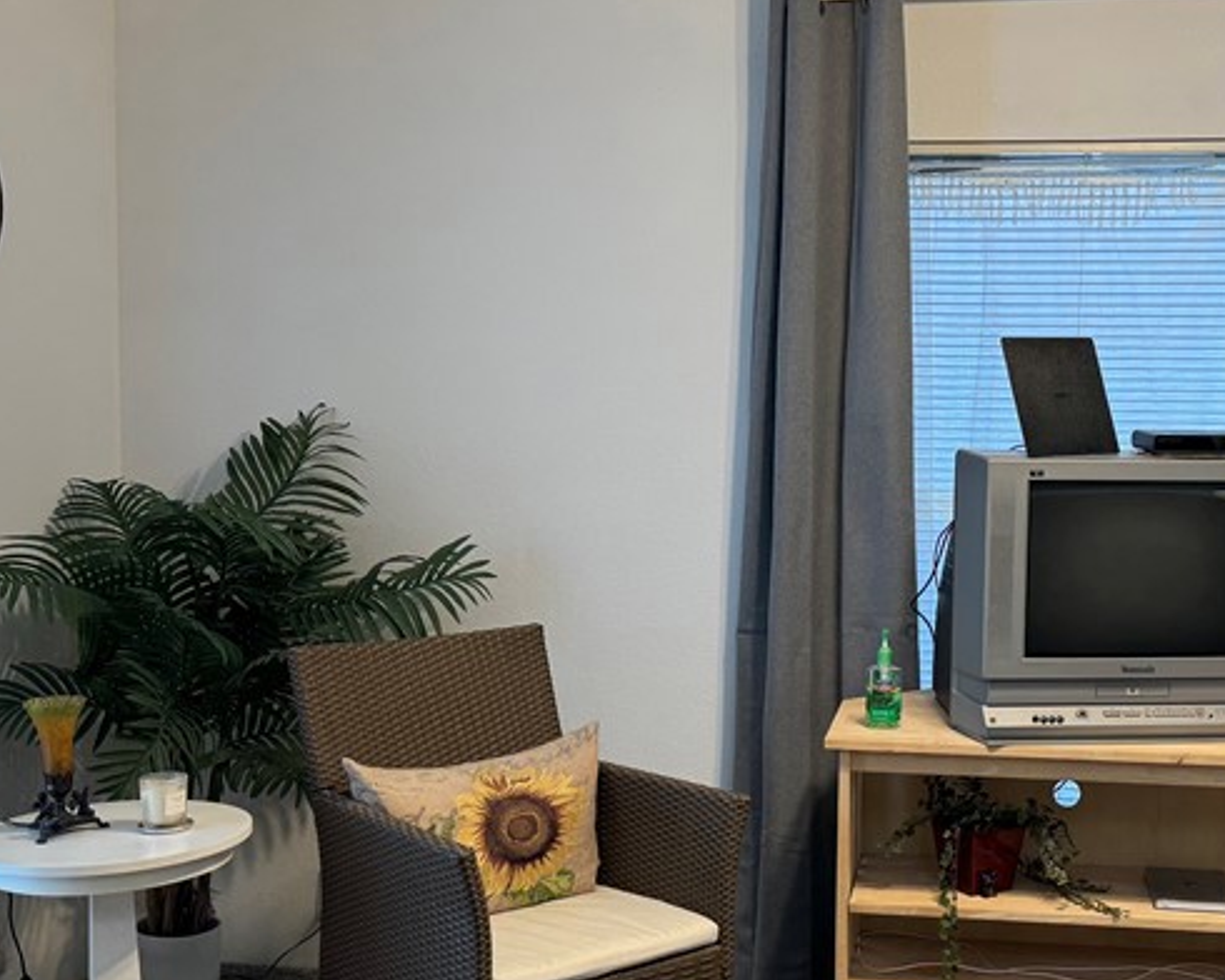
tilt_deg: -6.2
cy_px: 548
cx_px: 818
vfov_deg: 30.8
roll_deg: -2.1
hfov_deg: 37.6
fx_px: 1777
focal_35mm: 49
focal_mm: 6.76
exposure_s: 1/120
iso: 125
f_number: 1.78
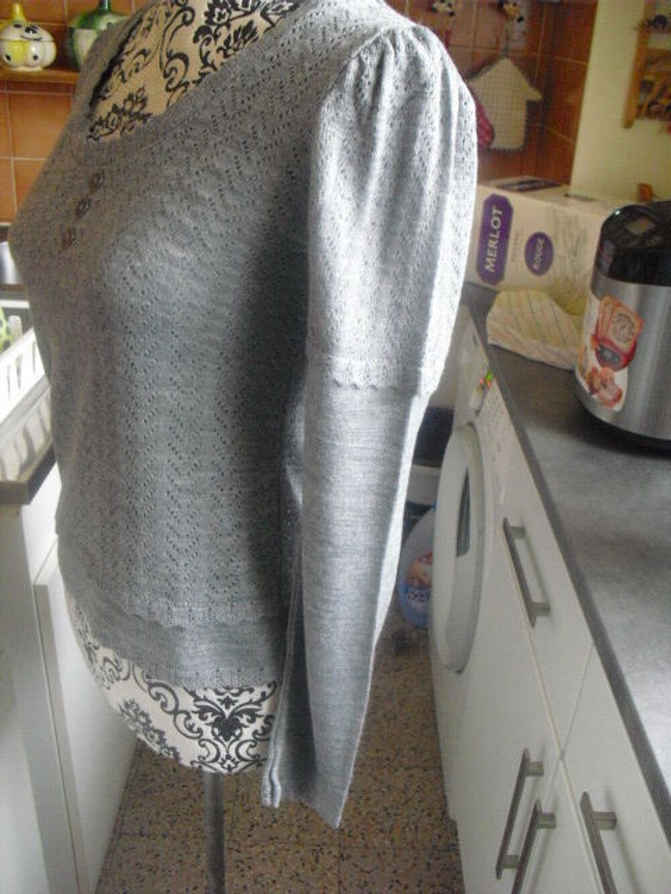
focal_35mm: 36
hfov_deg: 39.7
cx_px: 336
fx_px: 930
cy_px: 447
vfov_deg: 51.4
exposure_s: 1/20
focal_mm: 6.3
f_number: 3.1
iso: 800
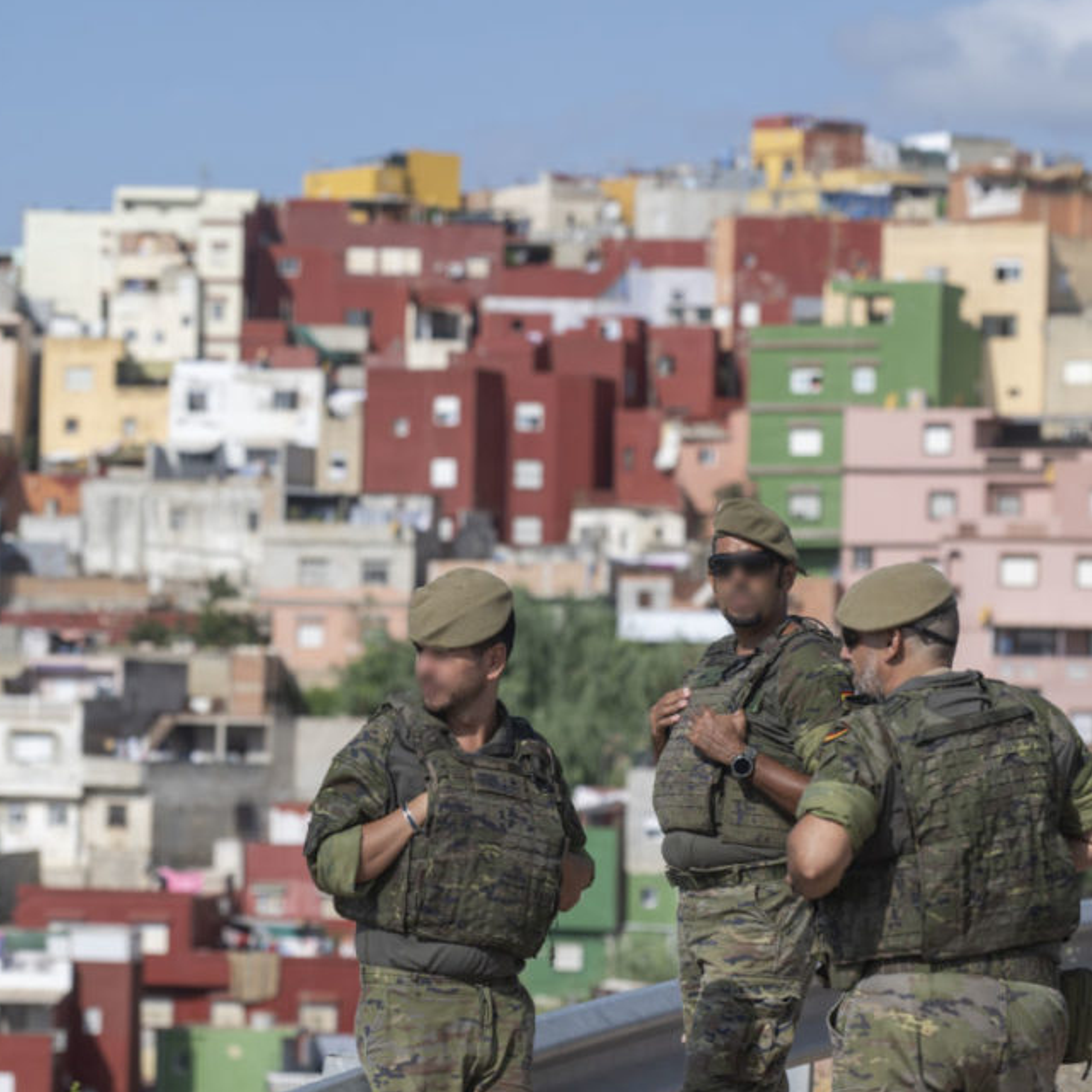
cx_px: 615
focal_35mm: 152
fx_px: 5425
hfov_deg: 11.5
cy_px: 561
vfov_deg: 11.5
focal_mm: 112
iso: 800
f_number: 4.5
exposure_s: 1/8000
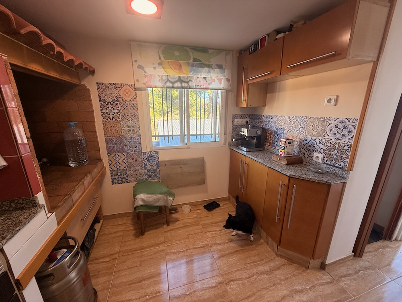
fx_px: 163
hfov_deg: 102.1
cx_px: 201
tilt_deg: -14.1
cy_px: 151
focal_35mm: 14
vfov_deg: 85.7
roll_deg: +0.0
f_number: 2.2
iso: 100
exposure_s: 1/99
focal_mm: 2.22
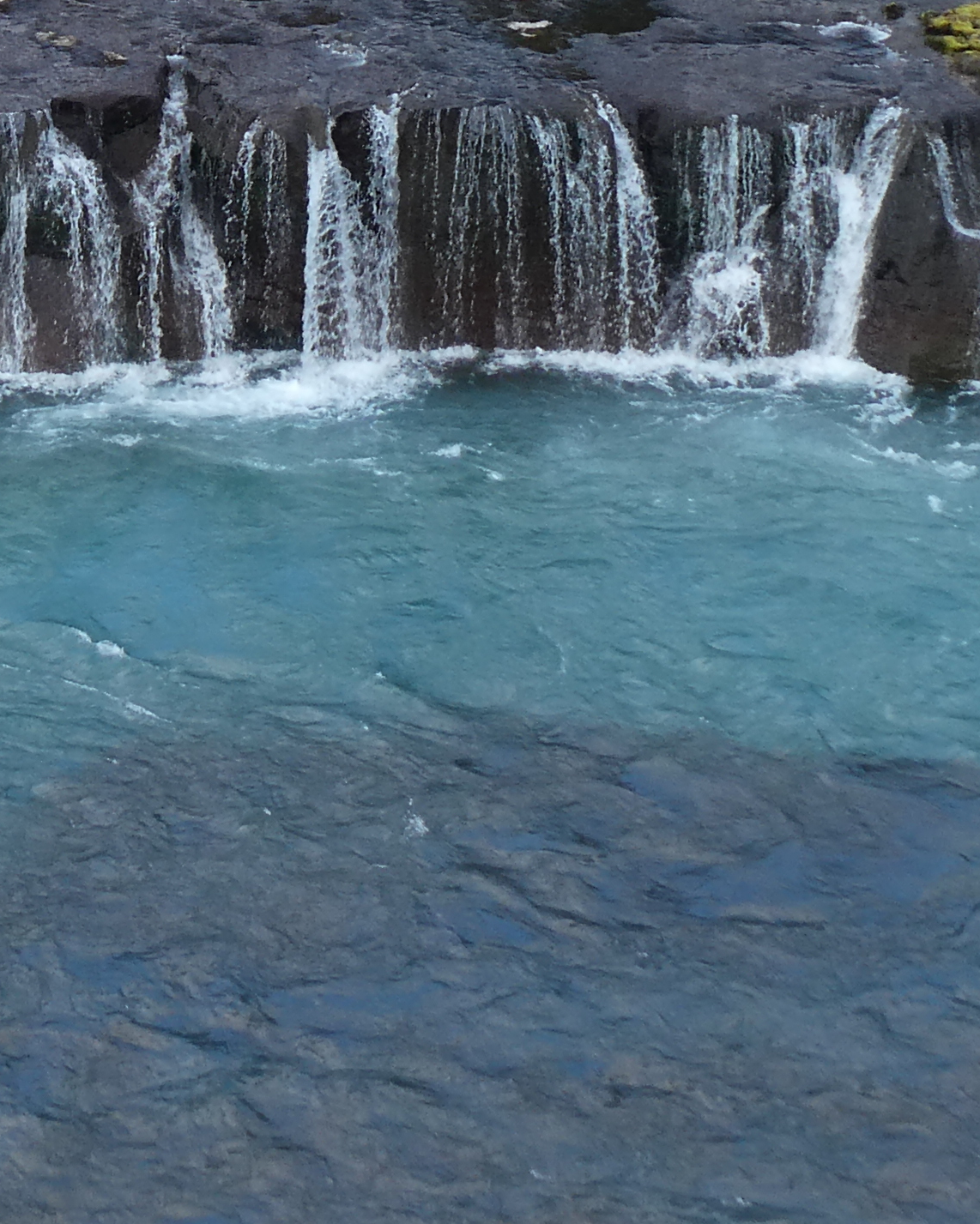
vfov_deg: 15.7
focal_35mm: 117
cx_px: 42
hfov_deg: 13.0
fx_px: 4241
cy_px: -326
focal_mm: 5.8
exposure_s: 1/200
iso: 80
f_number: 3.6
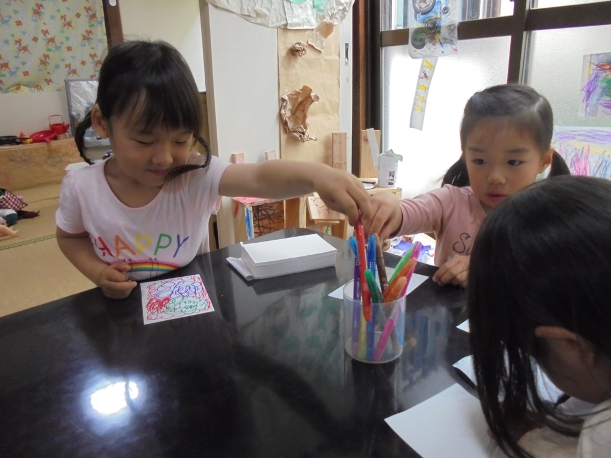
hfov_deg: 67.3
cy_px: 229
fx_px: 459
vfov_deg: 53.1
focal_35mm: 26
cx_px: 306
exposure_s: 1/40
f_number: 3.5
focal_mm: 4.6
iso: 400
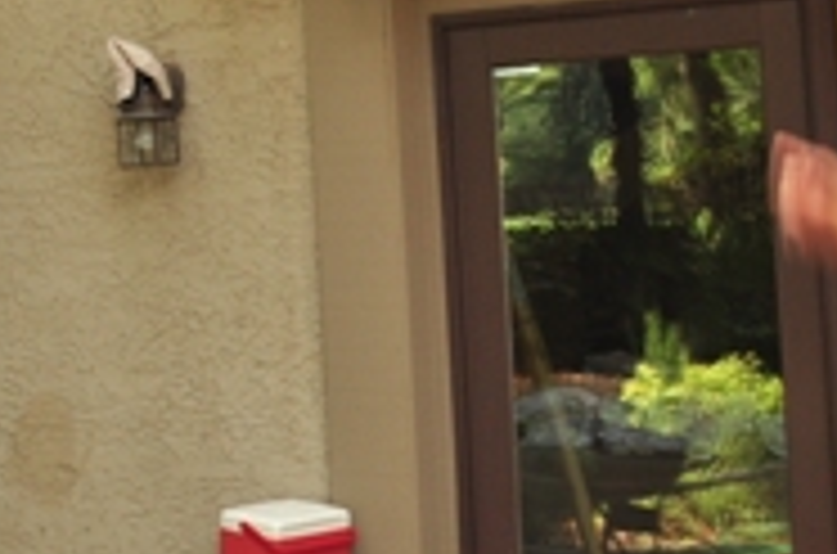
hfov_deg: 18.7
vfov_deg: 14.4
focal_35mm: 93
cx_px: -504
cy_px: 16
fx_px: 2157
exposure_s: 1/8
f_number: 11
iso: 200
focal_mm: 18
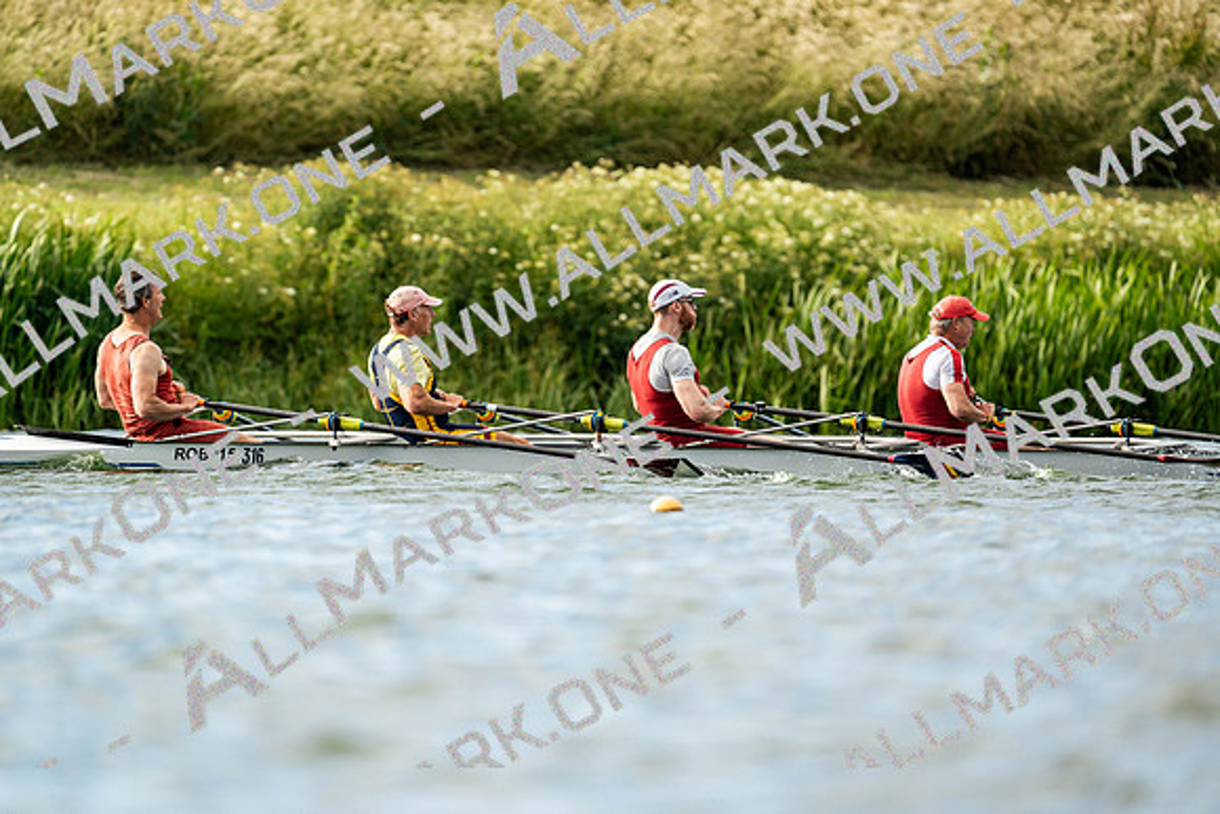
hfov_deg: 3.4
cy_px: 407
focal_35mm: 600
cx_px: 610
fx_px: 20337
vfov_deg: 2.3
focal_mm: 600
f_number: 6.3
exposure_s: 1/2000
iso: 400
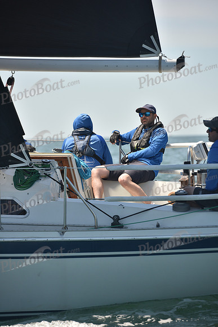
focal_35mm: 200
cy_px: 164
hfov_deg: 6.9
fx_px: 1815
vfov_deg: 10.3
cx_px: 109
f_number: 5
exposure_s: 1/800
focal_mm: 200
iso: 250
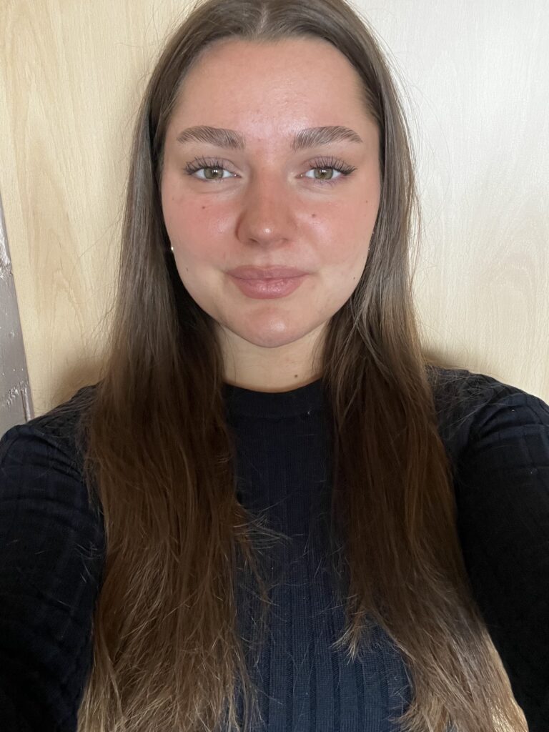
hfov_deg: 46.8
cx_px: 274
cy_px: 366
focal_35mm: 30
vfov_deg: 60.0
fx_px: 634
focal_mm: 2.71
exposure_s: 1/41
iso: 400
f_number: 2.2
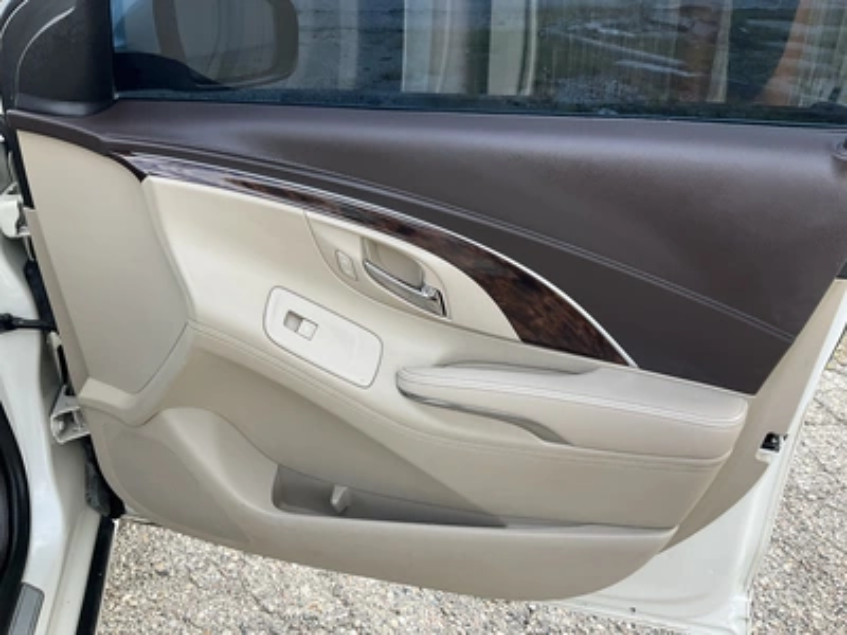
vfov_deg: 48.2
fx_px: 710
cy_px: 318
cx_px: 424
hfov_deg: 61.7
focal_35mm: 29
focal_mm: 3
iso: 20
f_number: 1.8
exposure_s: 1/144
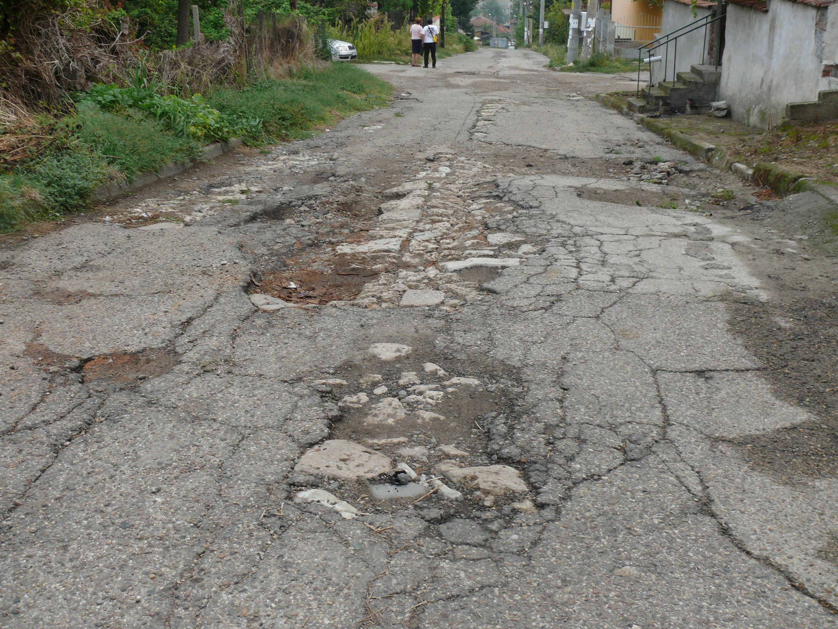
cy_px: 314
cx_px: 419
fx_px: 847
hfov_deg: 52.6
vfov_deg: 40.7
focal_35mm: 35
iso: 100
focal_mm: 7.4
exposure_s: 1/100
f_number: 4
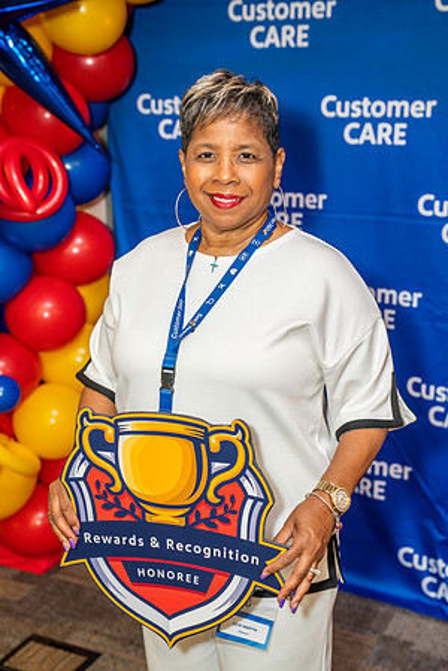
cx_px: 224
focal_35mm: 55
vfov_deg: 36.2
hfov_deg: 24.6
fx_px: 1027
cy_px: 336
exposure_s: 1/160
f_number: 4
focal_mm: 55
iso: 1250
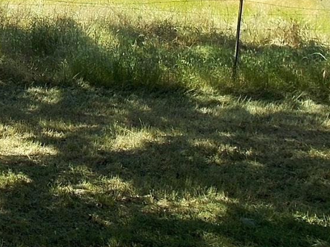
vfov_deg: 17.5
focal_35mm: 80
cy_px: -53
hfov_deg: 22.4
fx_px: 762
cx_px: -74
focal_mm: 5.3
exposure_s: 1/400
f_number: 3.3
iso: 80
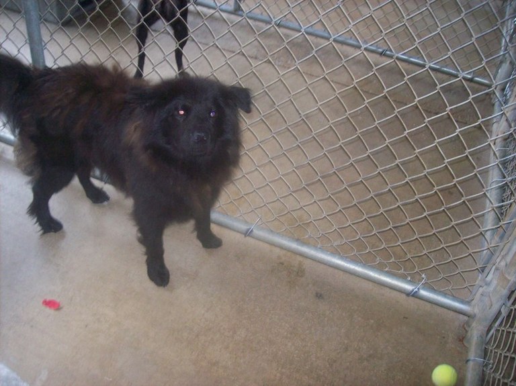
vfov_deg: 39.6
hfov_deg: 51.4
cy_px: 193
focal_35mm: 36
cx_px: 258
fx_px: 536
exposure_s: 1/64
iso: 200
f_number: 2.7
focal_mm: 6
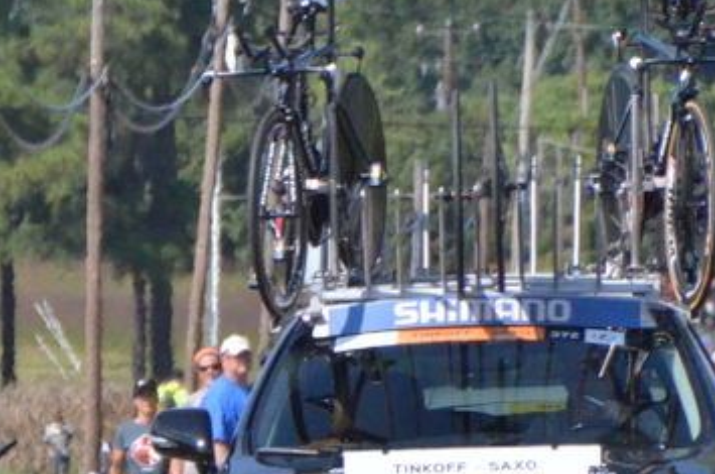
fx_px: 20074
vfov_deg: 1.4
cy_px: 600
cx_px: -437
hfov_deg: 2.0
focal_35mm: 1013
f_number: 10
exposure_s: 1/6400
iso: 3200
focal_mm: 200
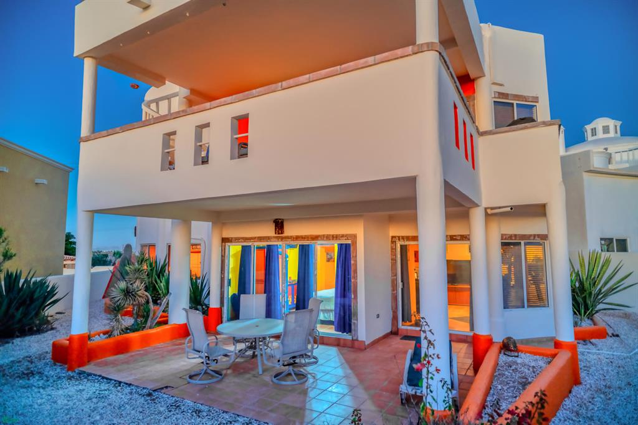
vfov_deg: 61.9
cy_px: 212
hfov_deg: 84.0
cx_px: 319
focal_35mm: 20
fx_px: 354
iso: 1600
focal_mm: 20
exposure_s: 1/30
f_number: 2.8
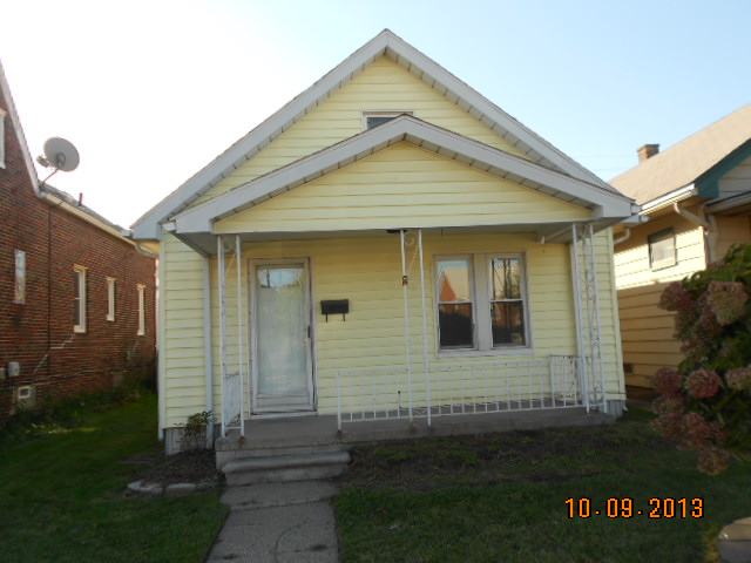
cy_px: 282
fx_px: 564
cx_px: 376
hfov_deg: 67.3
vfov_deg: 53.1
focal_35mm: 26
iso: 80
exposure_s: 1/320
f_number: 3.2
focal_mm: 4.6
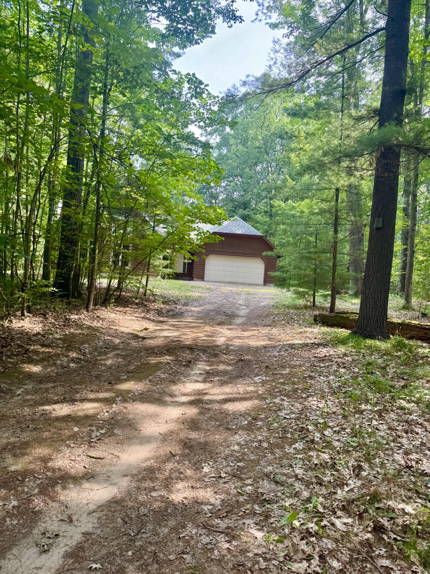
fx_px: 398
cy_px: 287
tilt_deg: +3.3
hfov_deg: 56.8
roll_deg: +0.1
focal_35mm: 24
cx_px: 215
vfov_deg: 71.6
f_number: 1.78
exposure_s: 1/244
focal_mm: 6.76
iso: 64
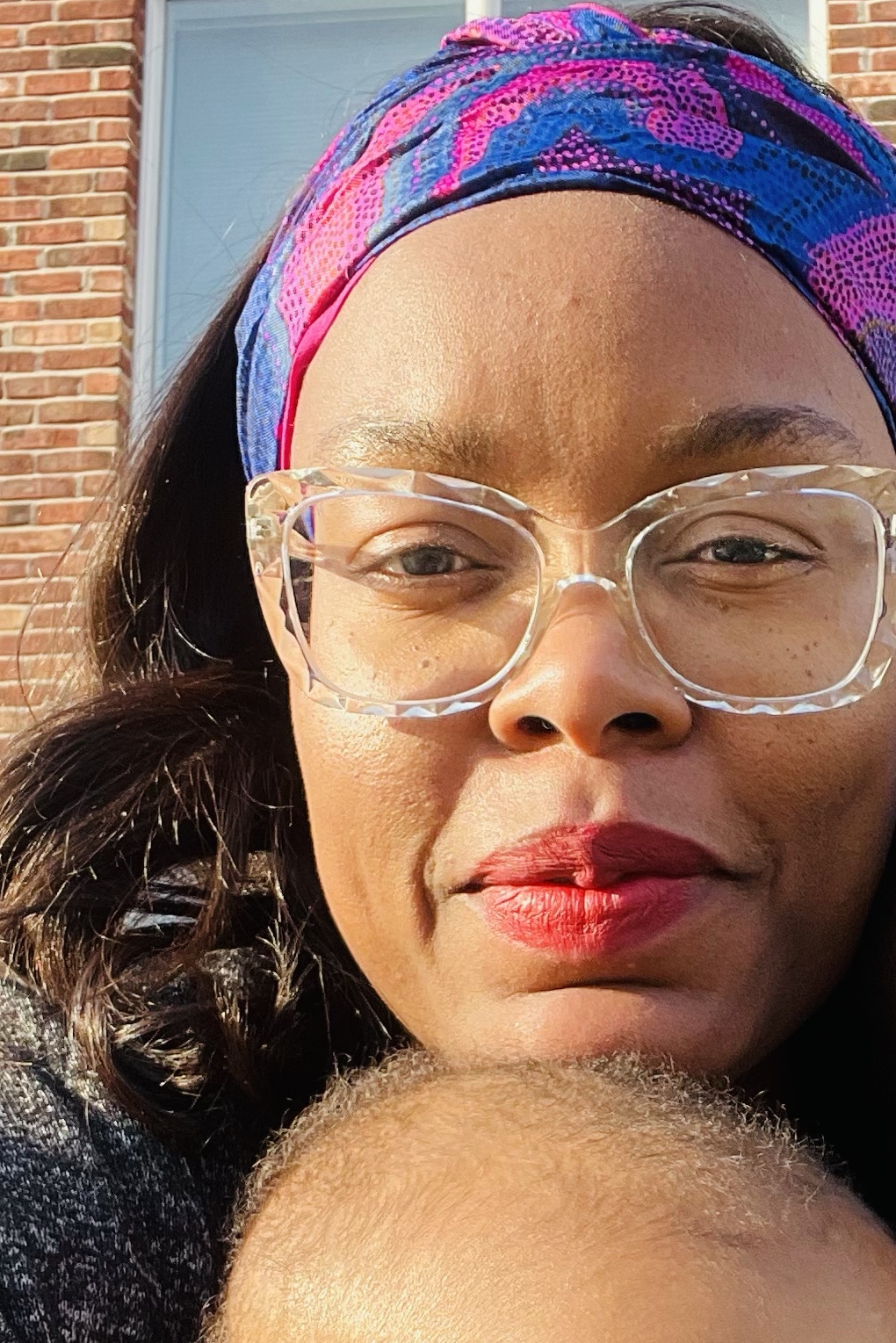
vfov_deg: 31.1
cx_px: 809
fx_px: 2351
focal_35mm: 63
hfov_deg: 21.1
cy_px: 1076
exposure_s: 1/158
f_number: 2.2
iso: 25
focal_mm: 2.71
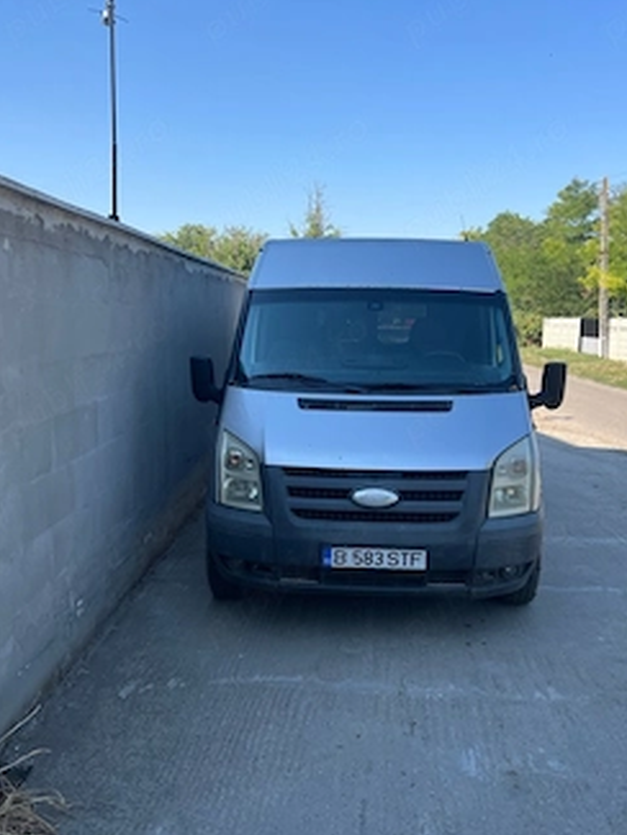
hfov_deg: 44.2
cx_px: 337
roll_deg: +0.7
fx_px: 772
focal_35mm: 32
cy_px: 411
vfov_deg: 56.8
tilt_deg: -4.3
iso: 50
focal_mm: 5.7
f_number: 1.5
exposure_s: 1/2045
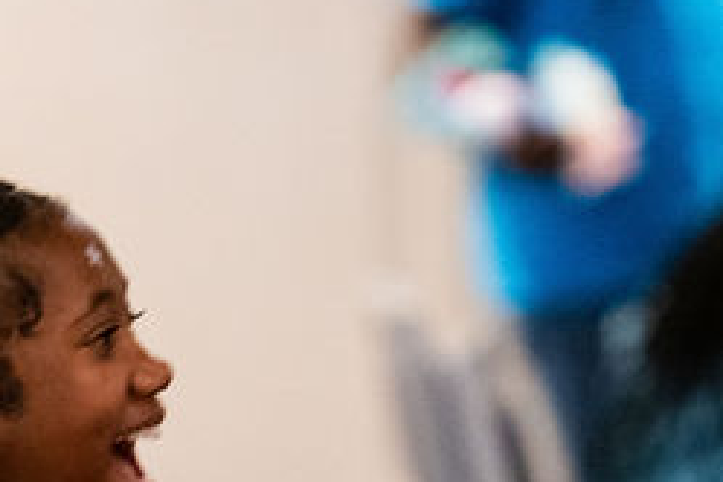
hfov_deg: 2.8
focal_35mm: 739
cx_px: 395
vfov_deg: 1.9
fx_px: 14840
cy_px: 788
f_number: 2.8
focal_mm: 180
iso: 2500
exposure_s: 1/100
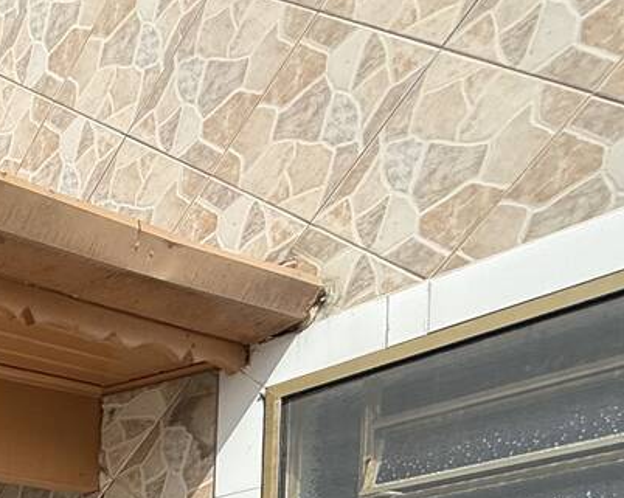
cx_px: -393
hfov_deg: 24.9
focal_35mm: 49
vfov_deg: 22.9
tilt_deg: -3.7
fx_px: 904
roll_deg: -0.5
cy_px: 808
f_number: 2.2
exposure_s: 1/779
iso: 50
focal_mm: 2.22
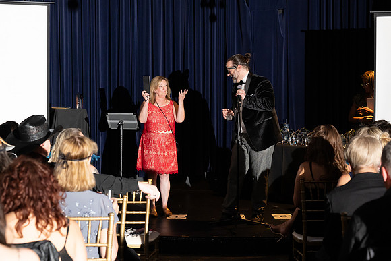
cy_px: 130
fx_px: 728
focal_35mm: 67
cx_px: 196
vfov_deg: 20.3
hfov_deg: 30.1
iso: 2500
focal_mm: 67
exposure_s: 1/200
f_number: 4.5
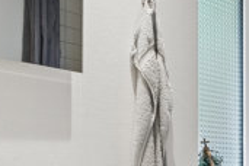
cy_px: 193
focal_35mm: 70
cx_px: 374
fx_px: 484
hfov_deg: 23.2
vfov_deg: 18.5
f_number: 8
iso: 200
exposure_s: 1/13
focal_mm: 10
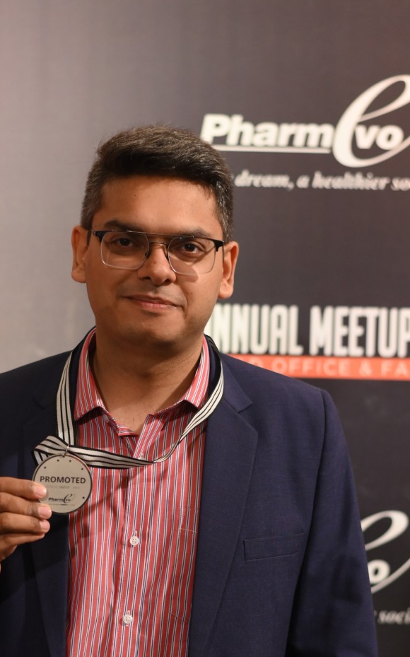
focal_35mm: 89
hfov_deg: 14.7
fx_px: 1592
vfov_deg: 23.2
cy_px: 459
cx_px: 163
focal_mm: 50
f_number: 2.8
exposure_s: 1/125
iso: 1600
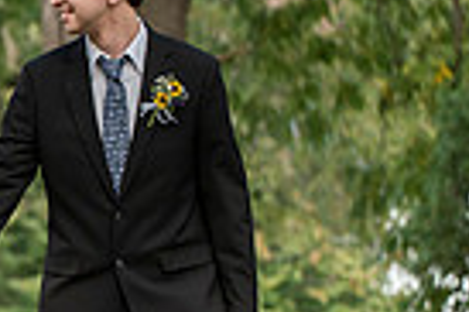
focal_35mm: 466
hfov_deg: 4.4
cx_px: -164
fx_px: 6064
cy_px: 307
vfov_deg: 2.9
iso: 400
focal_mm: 110
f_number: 4
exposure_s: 1/1000
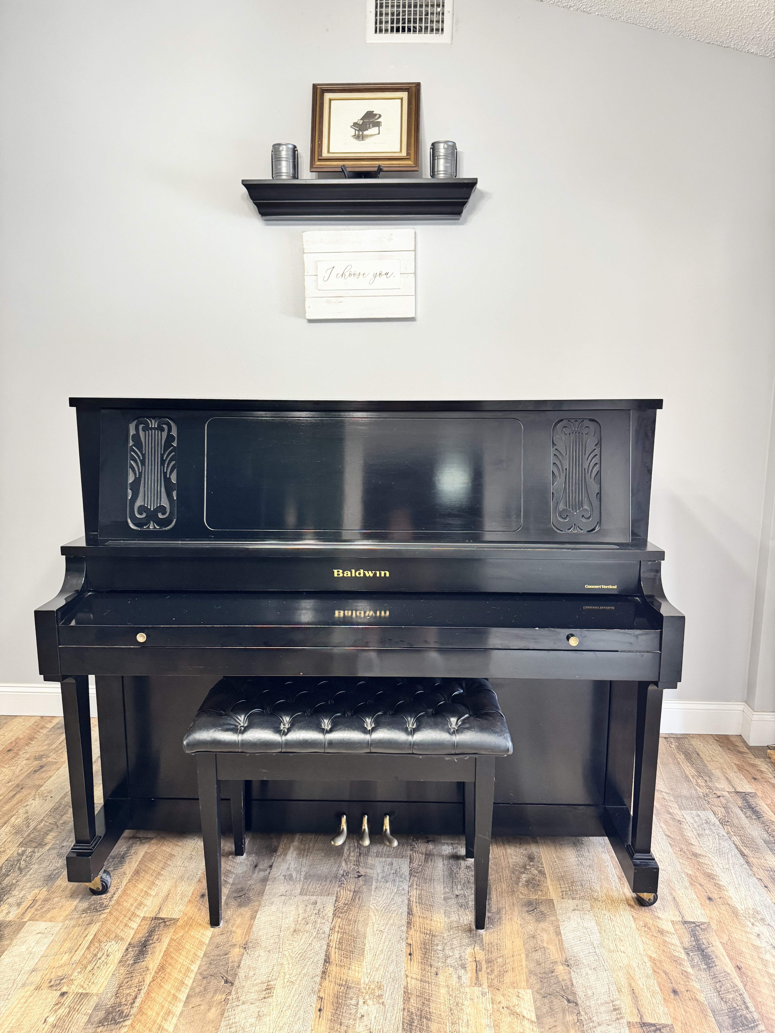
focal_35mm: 24
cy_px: 516
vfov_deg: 71.6
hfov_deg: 56.8
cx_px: 388
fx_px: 716
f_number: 1.78
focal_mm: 6.76
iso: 320
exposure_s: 1/60
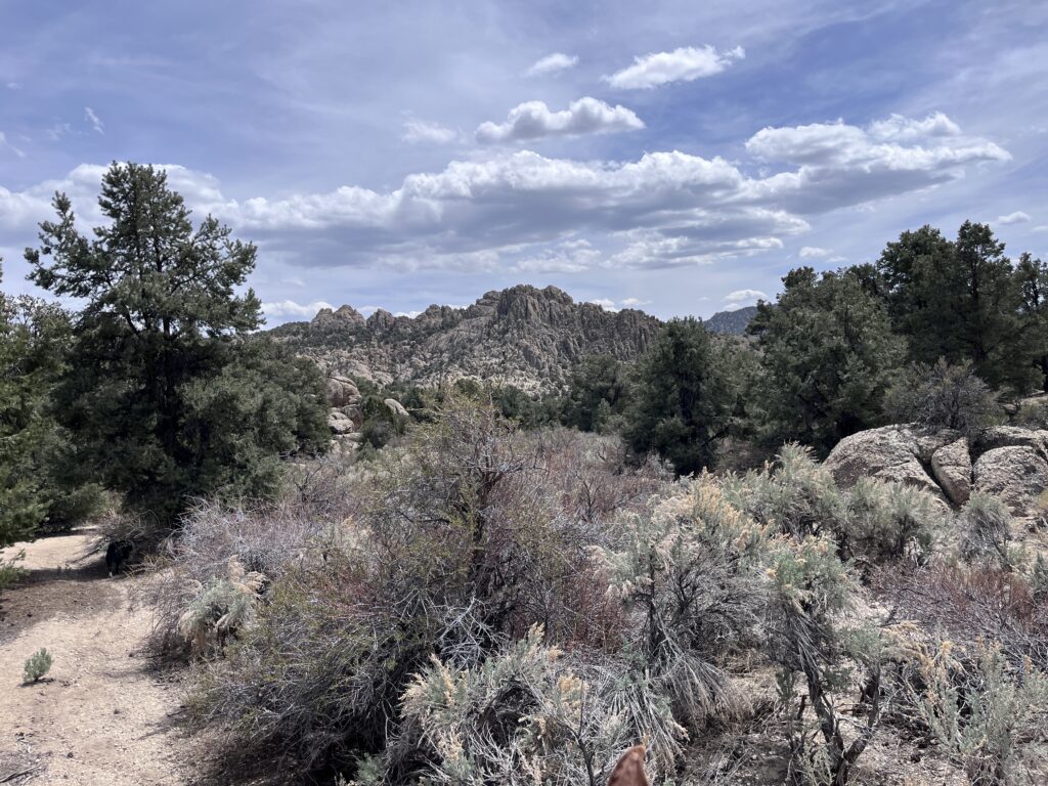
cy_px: 393
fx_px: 787
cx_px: 524
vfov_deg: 53.1
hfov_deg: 67.3
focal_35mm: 26
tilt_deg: -1.4
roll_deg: +2.4
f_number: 1.6
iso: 50
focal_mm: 5.1
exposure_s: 1/5076
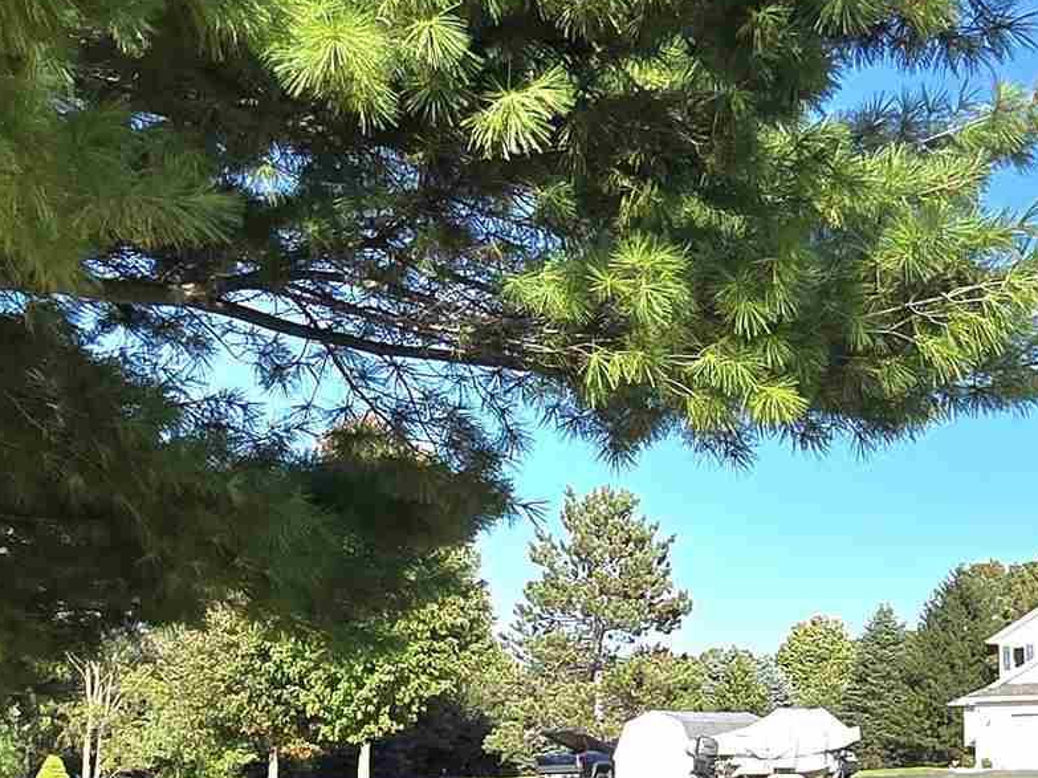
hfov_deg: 37.2
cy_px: 620
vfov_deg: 28.0
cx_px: 672
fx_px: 1529
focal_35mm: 51
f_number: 2.2
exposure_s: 1/1667
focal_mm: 2.2
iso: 50
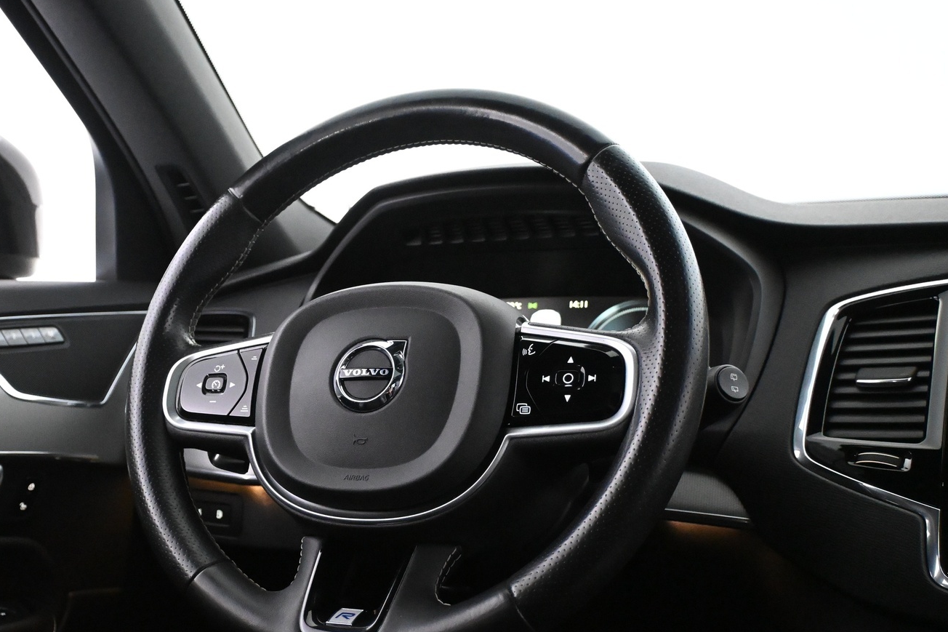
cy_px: 374
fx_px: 1104
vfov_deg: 31.9
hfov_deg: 46.2
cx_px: 371
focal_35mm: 42
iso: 7200
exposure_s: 1/60
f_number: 4
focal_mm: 22.5
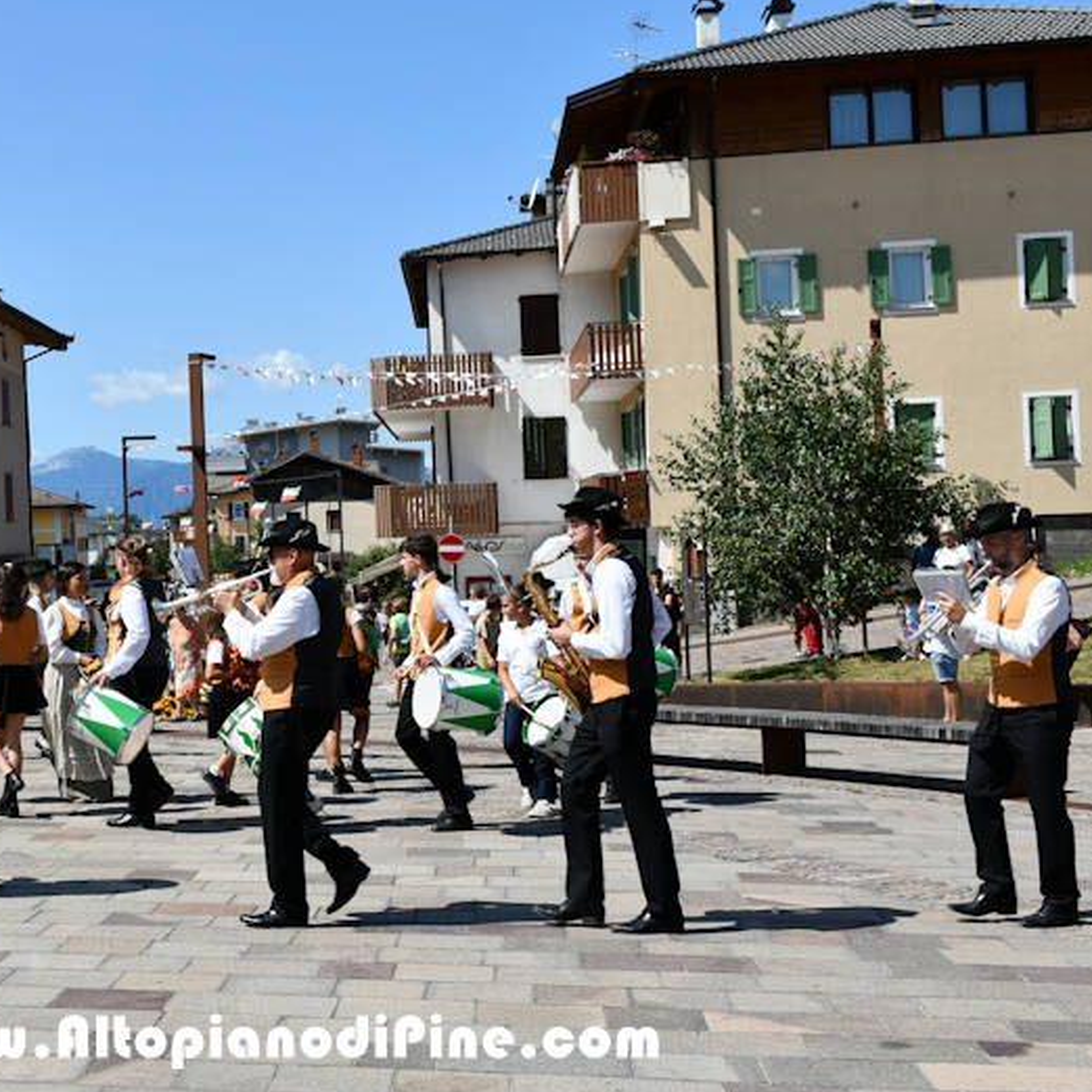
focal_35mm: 43
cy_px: 551
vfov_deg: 39.2
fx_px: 1535
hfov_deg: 38.2
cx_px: 270
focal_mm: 22
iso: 100
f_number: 9
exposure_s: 1/320
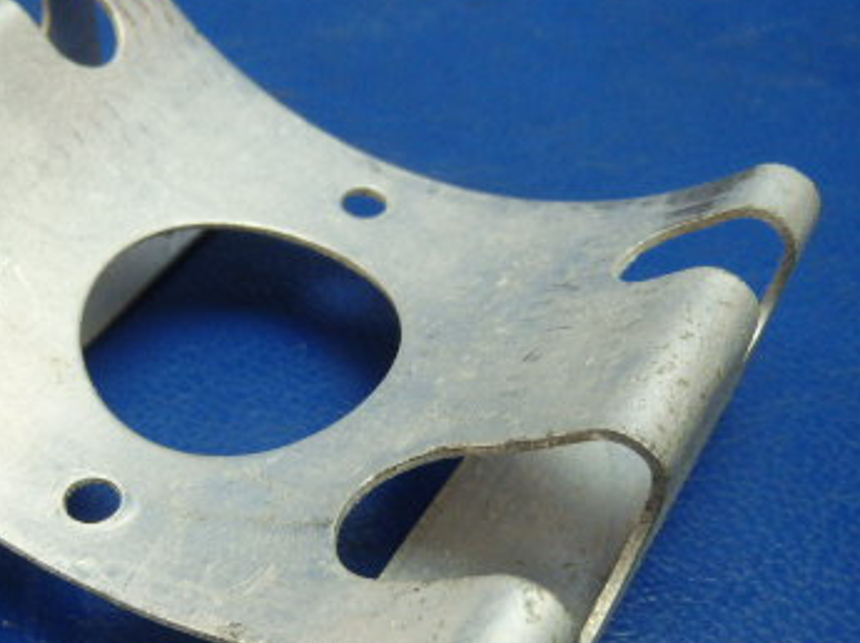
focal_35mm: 52
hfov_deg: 36.1
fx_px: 1291
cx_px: 227
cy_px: 441
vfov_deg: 27.8
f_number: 3.9
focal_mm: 5
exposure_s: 1/30
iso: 320
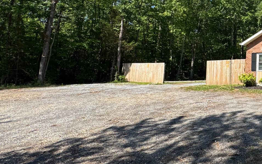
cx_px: 277
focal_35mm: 32
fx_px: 229
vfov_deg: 37.9
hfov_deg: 46.7
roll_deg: -0.5
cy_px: 30
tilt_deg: +8.0
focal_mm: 2.22
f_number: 2.2
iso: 50
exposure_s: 1/1323
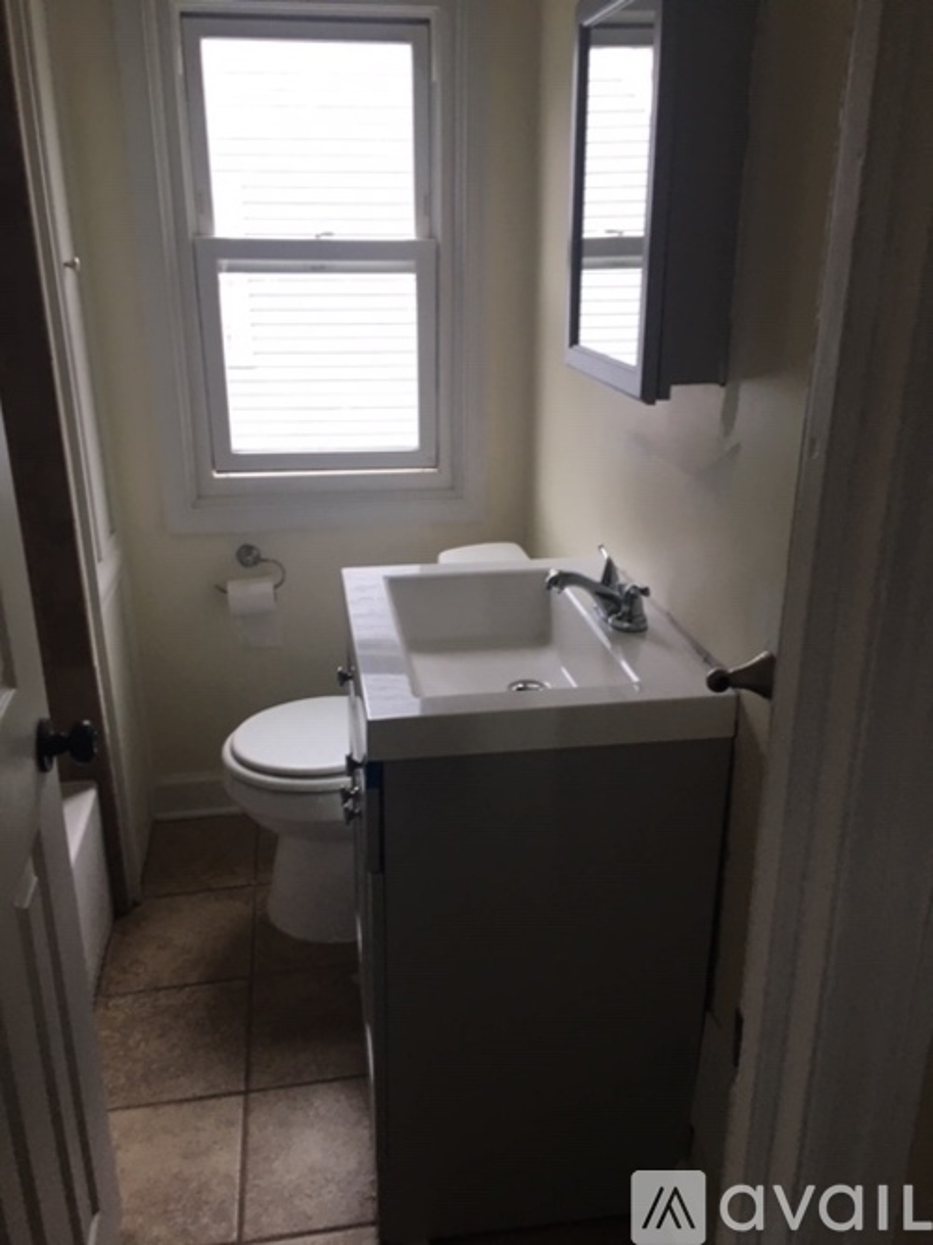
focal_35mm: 29
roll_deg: +1.3
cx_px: 466
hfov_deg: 48.2
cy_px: 622
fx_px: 1043
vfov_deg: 61.7
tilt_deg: -19.4
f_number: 2.2
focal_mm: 4.15
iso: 32
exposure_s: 1/30
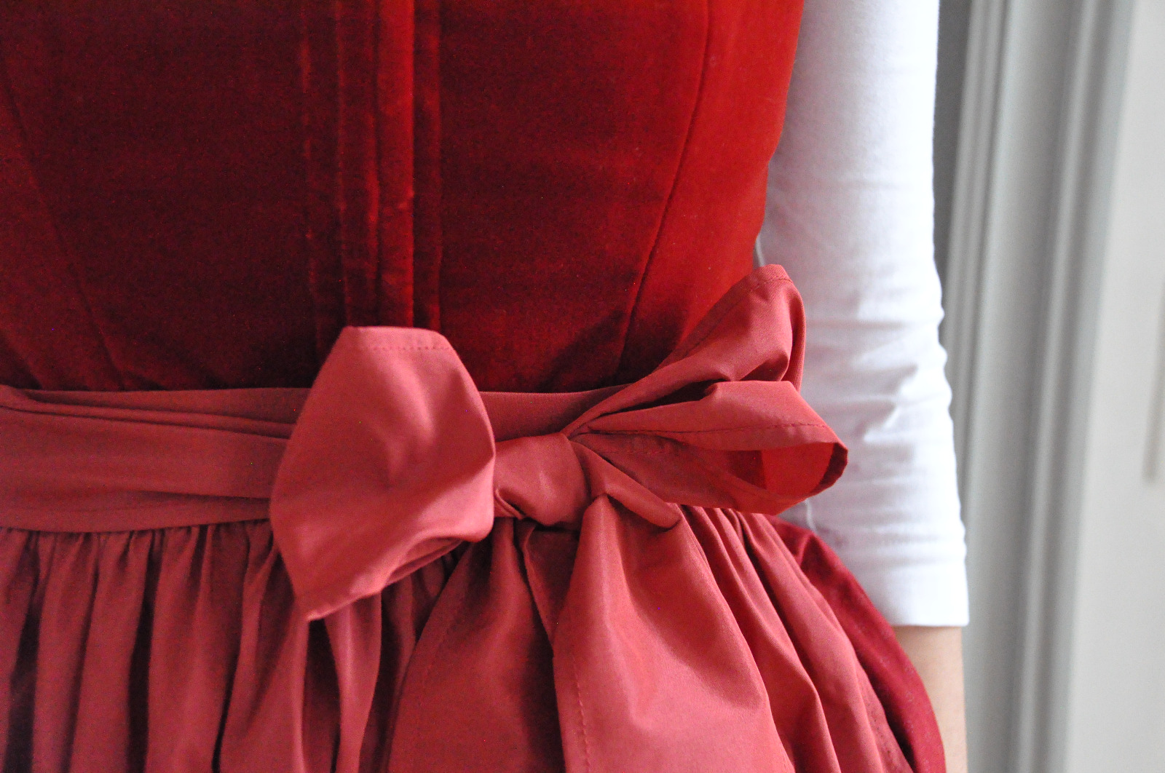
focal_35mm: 57
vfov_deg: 23.7
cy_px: 386
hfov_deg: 35.1
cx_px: 582
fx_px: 1842
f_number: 4.5
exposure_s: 1/125
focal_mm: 38
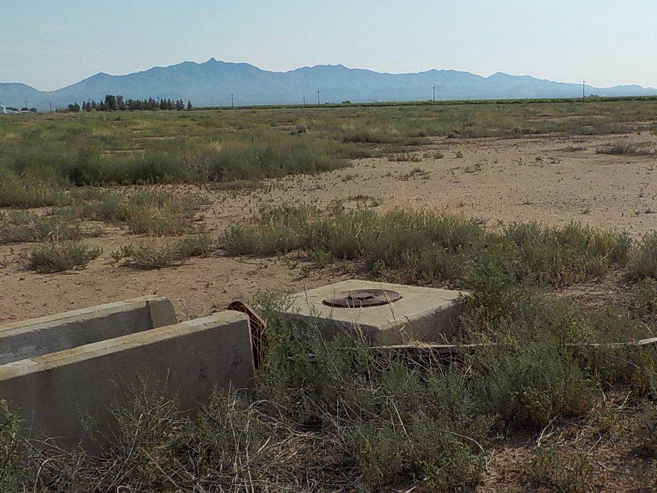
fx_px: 854
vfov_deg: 32.1
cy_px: 275
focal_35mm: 45
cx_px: 438
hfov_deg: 41.5
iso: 125
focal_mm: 4.1
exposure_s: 1/1600
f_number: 3.3
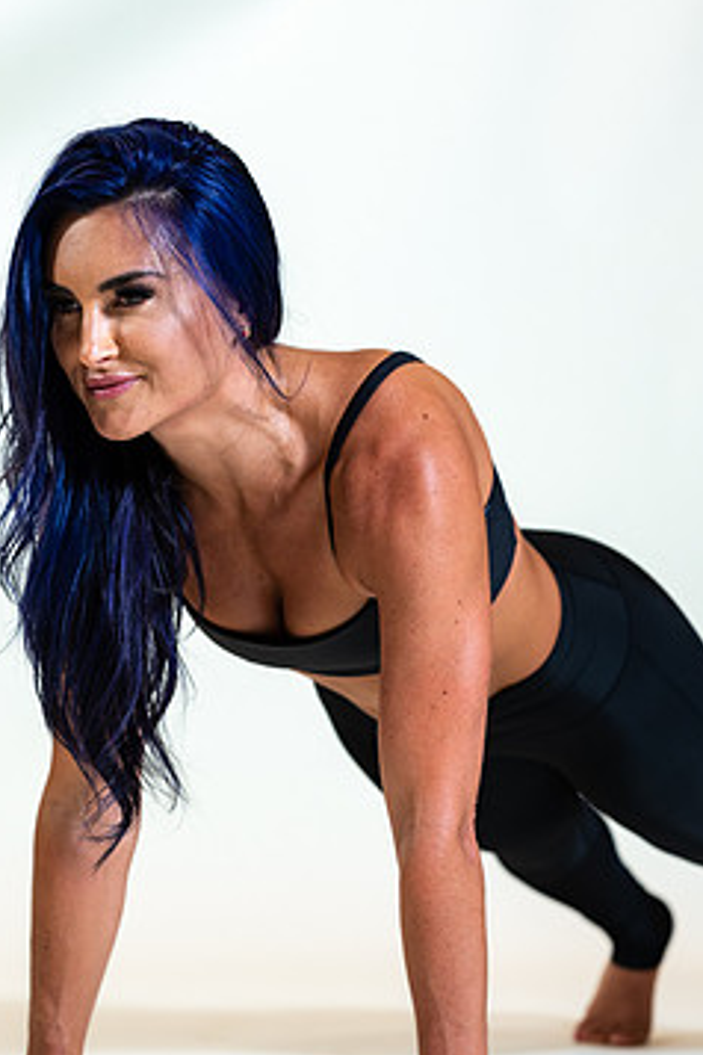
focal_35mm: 107
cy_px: 624
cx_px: 284
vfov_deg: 19.1
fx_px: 3134
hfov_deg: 12.8
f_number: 4
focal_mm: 85
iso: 320
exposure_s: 1/160
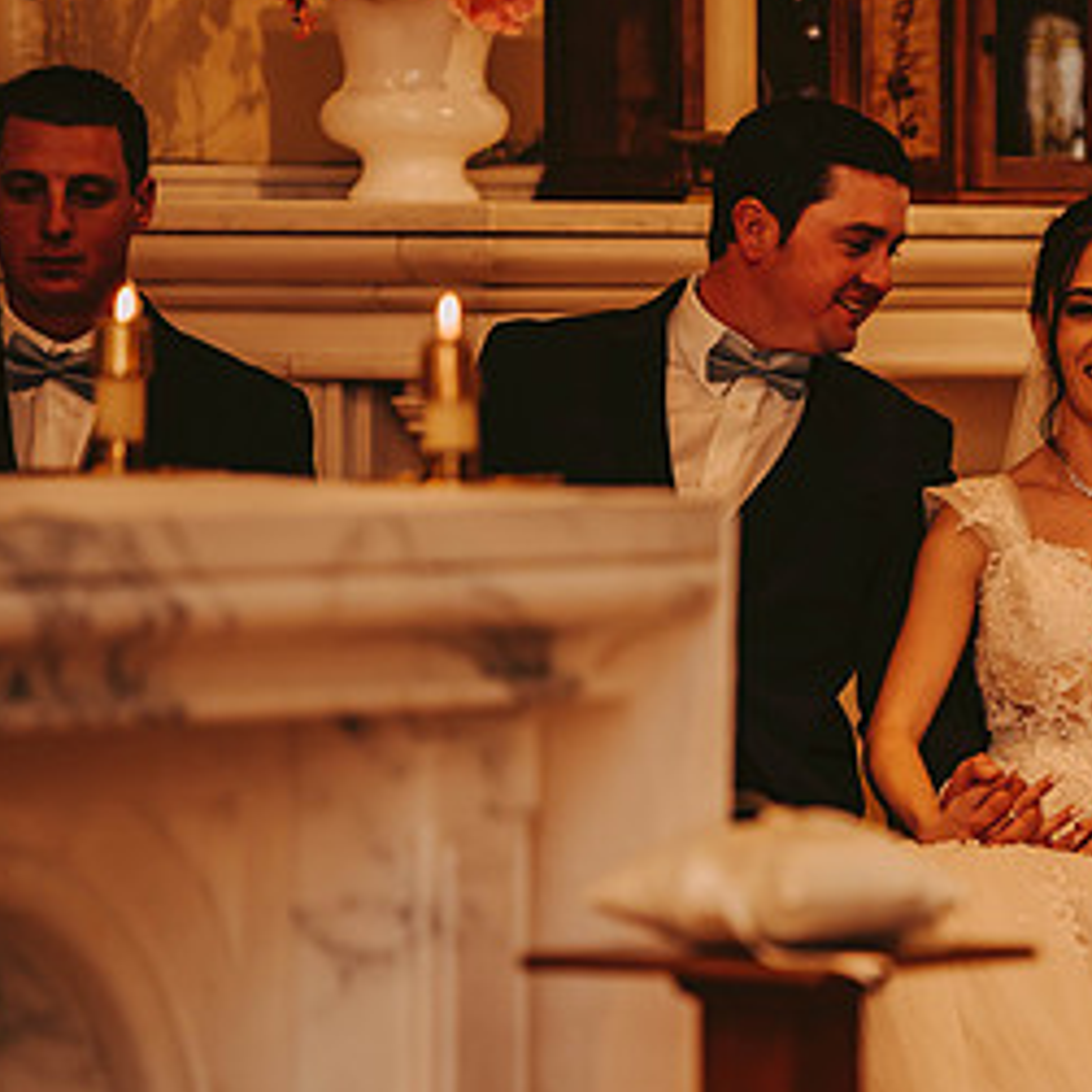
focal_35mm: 363
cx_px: 1062
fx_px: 12956
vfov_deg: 4.8
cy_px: 563
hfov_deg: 4.8
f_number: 2.8
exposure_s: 1/80
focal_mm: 185
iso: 800
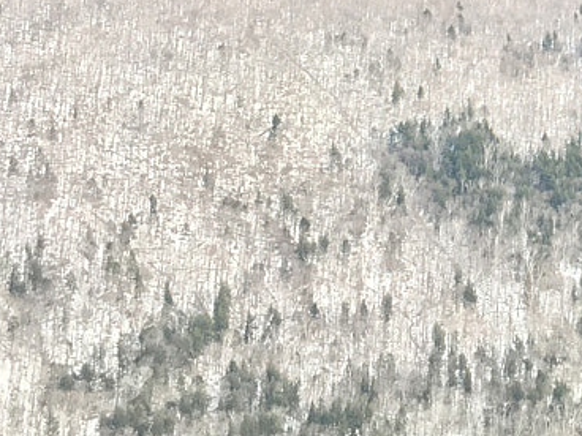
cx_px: 756
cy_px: -335
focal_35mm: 126
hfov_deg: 14.9
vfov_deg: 11.0
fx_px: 2118
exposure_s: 1/120
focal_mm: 4.15
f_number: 2.2
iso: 32
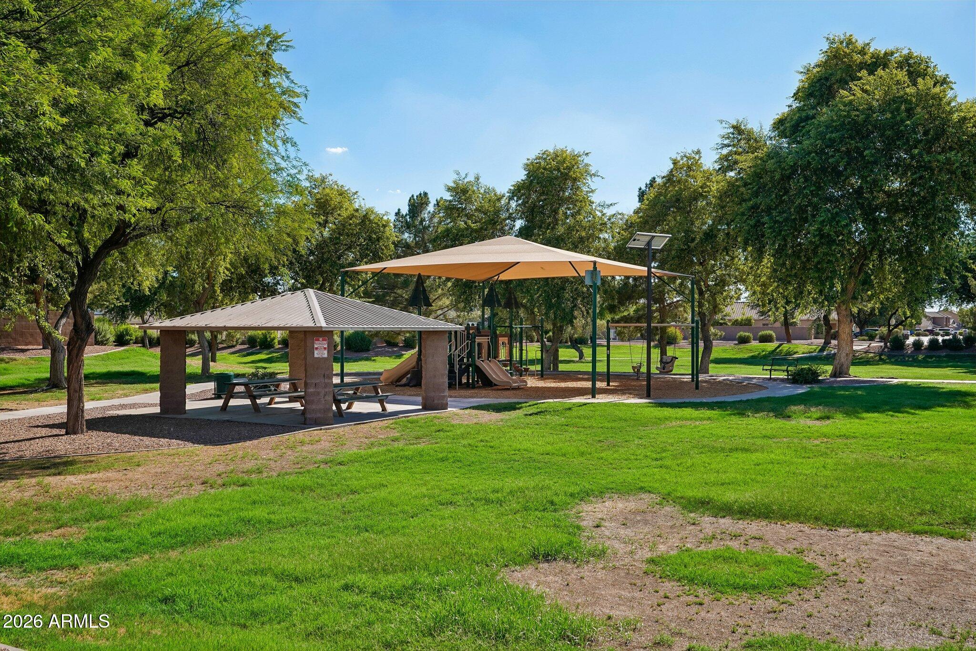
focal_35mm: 34
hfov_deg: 55.1
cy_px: 326
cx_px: 488
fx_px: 935
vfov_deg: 38.4
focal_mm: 34.5
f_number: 8
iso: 400
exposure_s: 1/800
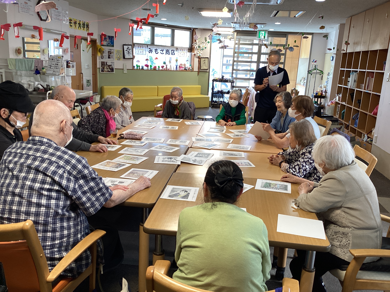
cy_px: 146
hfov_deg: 58.4
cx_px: 195
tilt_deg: -12.8
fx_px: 349
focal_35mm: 31
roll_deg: -2.4
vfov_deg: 45.4
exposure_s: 1/50
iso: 50
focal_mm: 3.3
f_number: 2.4
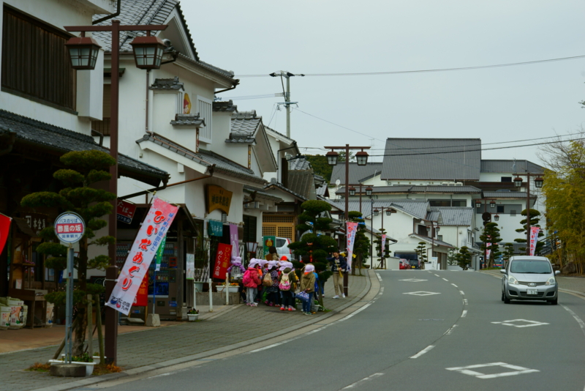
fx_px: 2016
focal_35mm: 124
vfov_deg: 11.1
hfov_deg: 16.5
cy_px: 196
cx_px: 292
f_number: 10
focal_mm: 124
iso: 100
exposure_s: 1/160
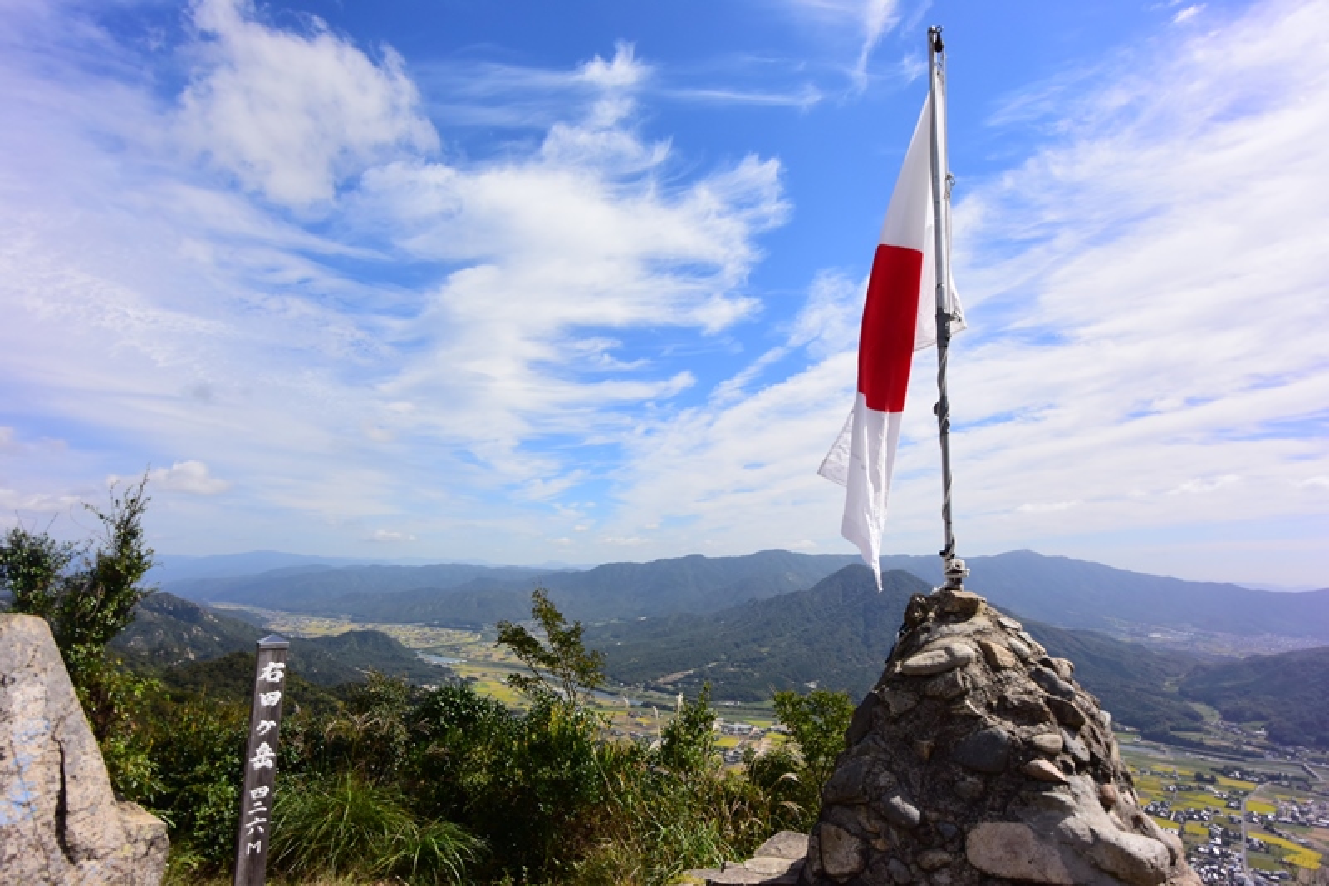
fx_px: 664
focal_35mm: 18
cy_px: 443
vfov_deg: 67.4
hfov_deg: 90.0
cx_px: 664
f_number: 4
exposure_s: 1/1600
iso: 160
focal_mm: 6.7
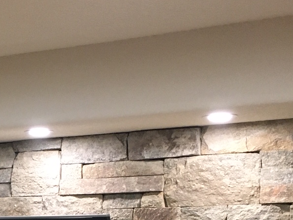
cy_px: 275
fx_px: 829
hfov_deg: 19.3
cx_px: -23
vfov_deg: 14.5
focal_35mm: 98
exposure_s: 1/30
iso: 160
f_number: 2.2
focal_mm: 4.15
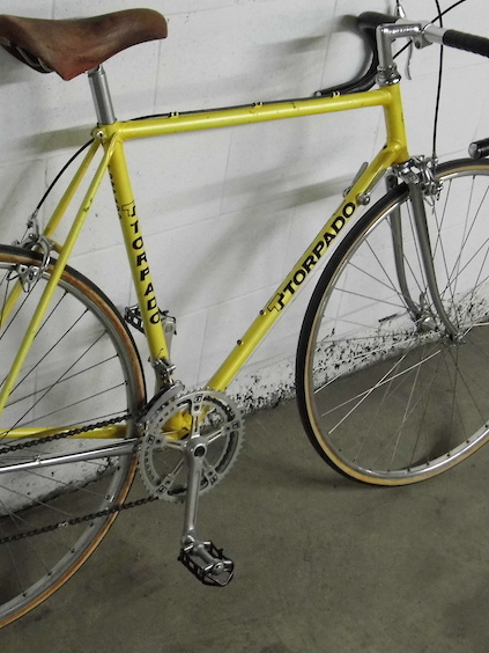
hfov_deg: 23.9
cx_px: 146
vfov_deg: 31.7
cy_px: 328
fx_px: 1149
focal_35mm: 61
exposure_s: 1/13
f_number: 3.5
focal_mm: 7.7
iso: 400
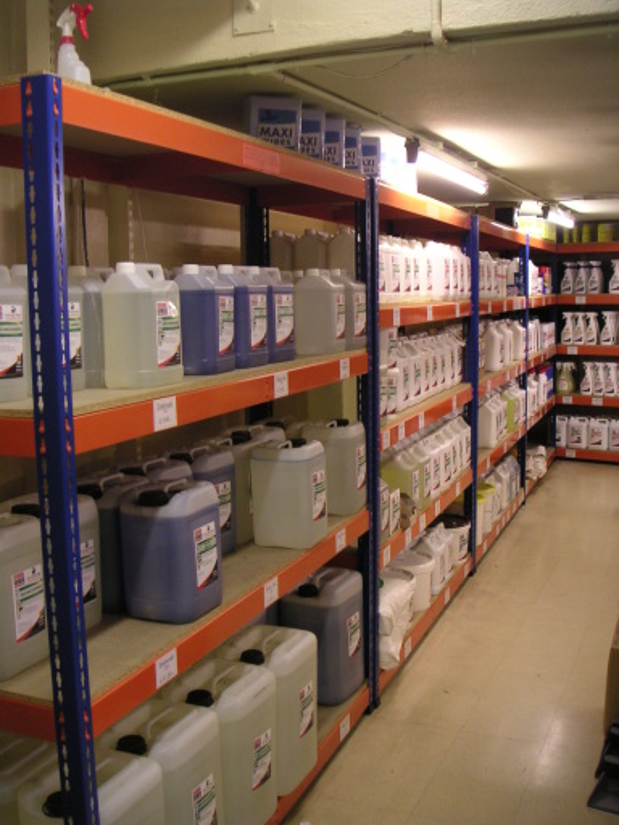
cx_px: 310
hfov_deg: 37.7
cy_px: 412
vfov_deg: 49.0
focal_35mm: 38
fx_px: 906
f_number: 2.8
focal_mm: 6
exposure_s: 1/10
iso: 100
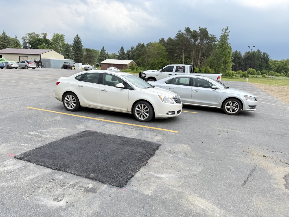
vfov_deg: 56.8
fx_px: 200
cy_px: 108
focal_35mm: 24
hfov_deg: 71.6
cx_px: 144
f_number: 1.78
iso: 80
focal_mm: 6.76
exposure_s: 1/878
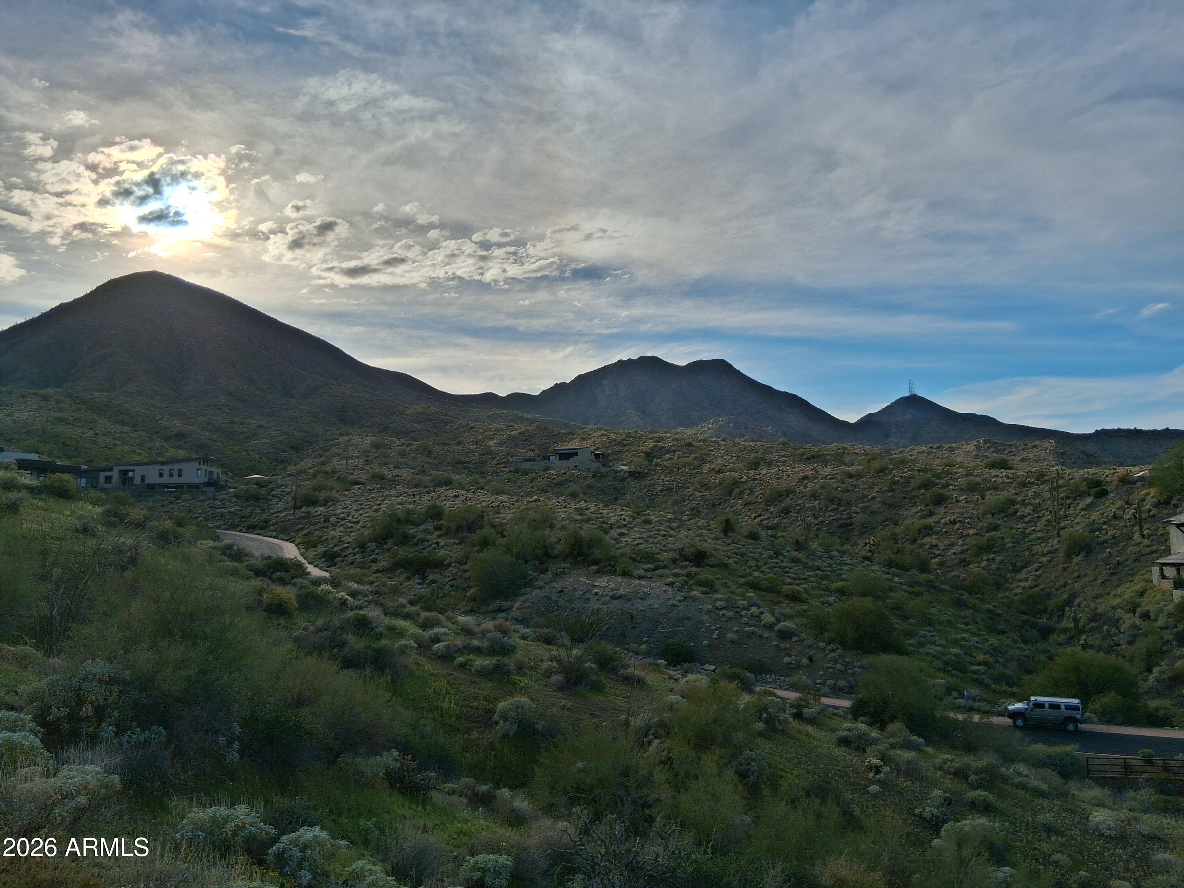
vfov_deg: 53.1
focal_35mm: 26
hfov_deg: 67.3
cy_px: 444
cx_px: 592
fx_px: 889
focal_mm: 3.98
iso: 25
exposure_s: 1/2320
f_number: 1.8
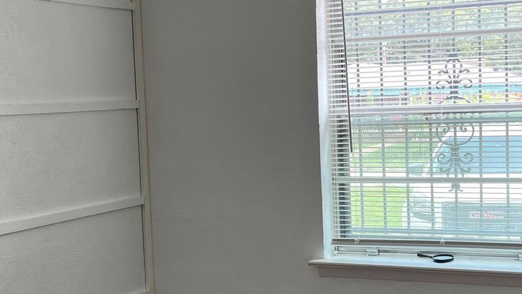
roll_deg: +0.6
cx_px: 345
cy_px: 214
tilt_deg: -6.4
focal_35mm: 65
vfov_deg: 18.4
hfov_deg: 32.1
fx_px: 900
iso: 80
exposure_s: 1/121
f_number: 1.6
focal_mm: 5.1
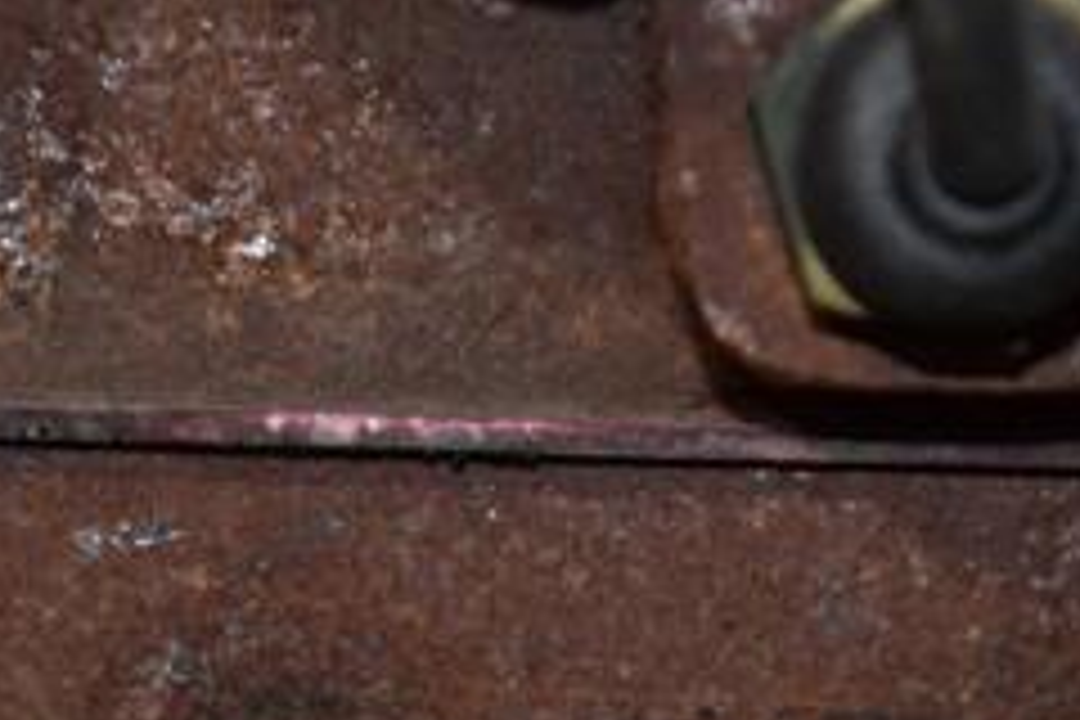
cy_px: 886
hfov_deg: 5.2
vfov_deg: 3.5
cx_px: 441
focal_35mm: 393
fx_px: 11797
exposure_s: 1/60
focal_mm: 105
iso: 800
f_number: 5.6
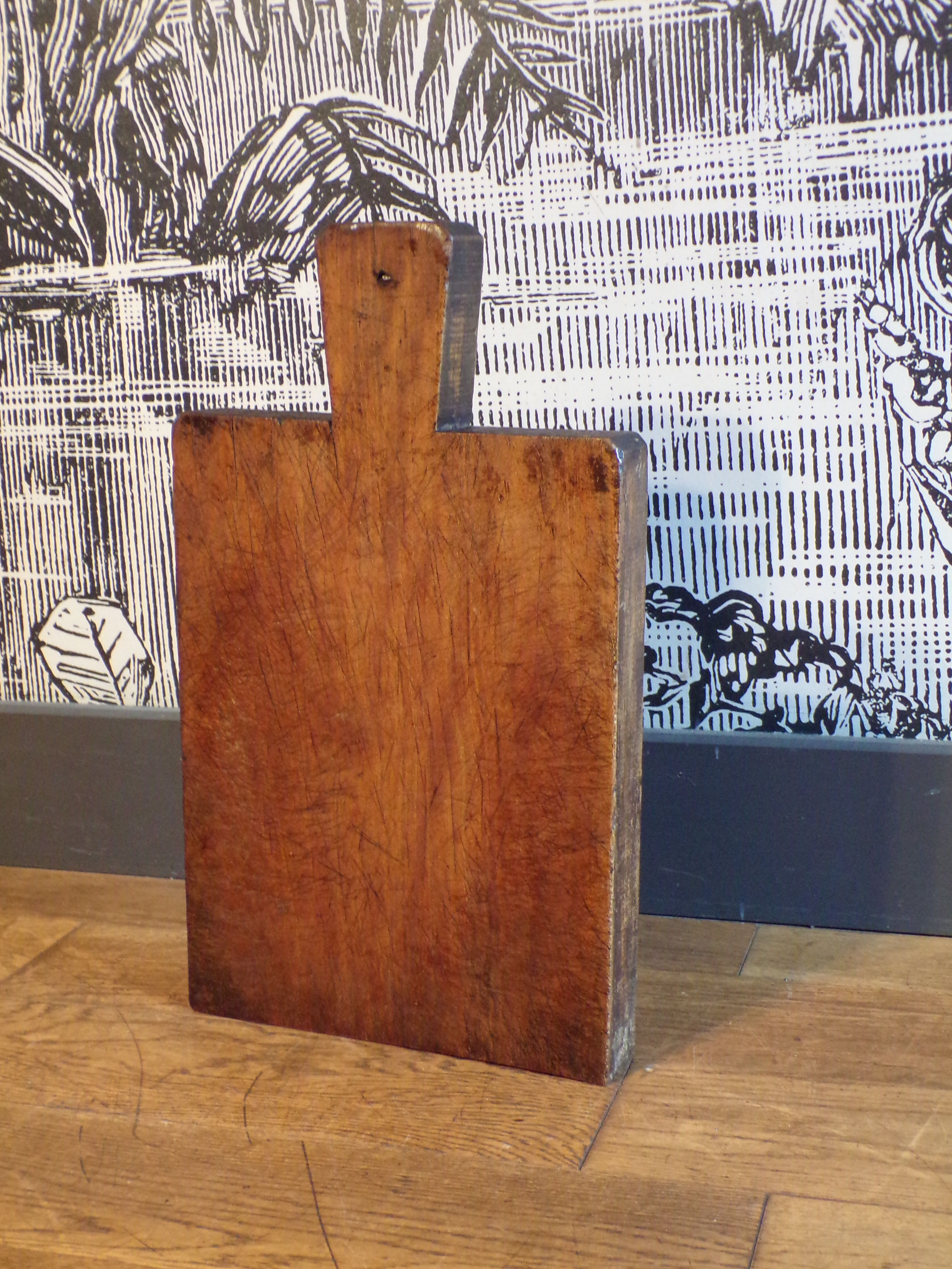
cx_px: 467
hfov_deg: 33.6
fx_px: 1577
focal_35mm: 43
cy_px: 635
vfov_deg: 43.8
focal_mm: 7.6
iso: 463
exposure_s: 1/17
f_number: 3.4
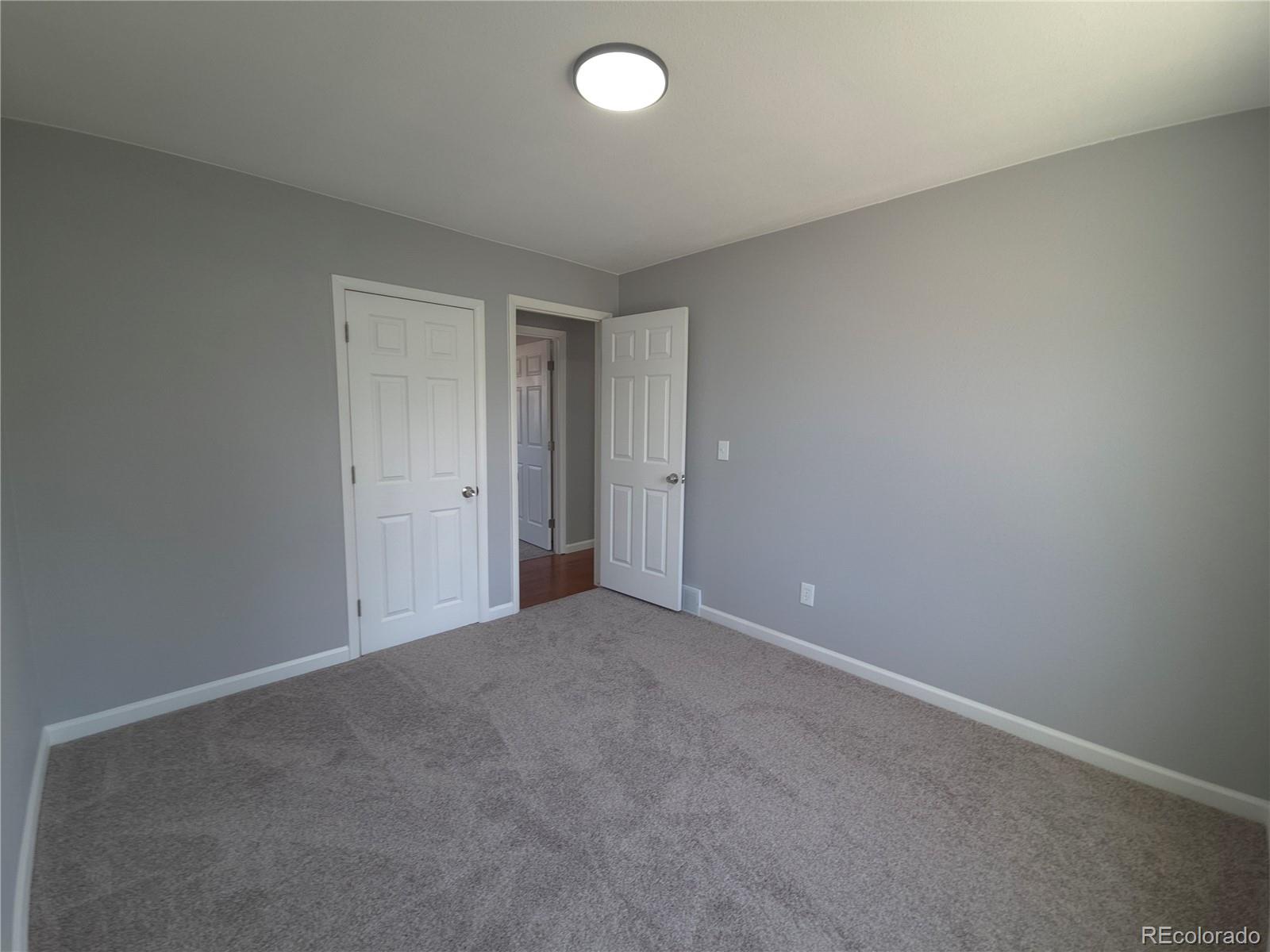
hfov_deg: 106.2
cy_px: 476
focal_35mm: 13
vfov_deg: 89.9
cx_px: 635
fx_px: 477
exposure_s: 1/30
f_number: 2.2
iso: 50
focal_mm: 2.2
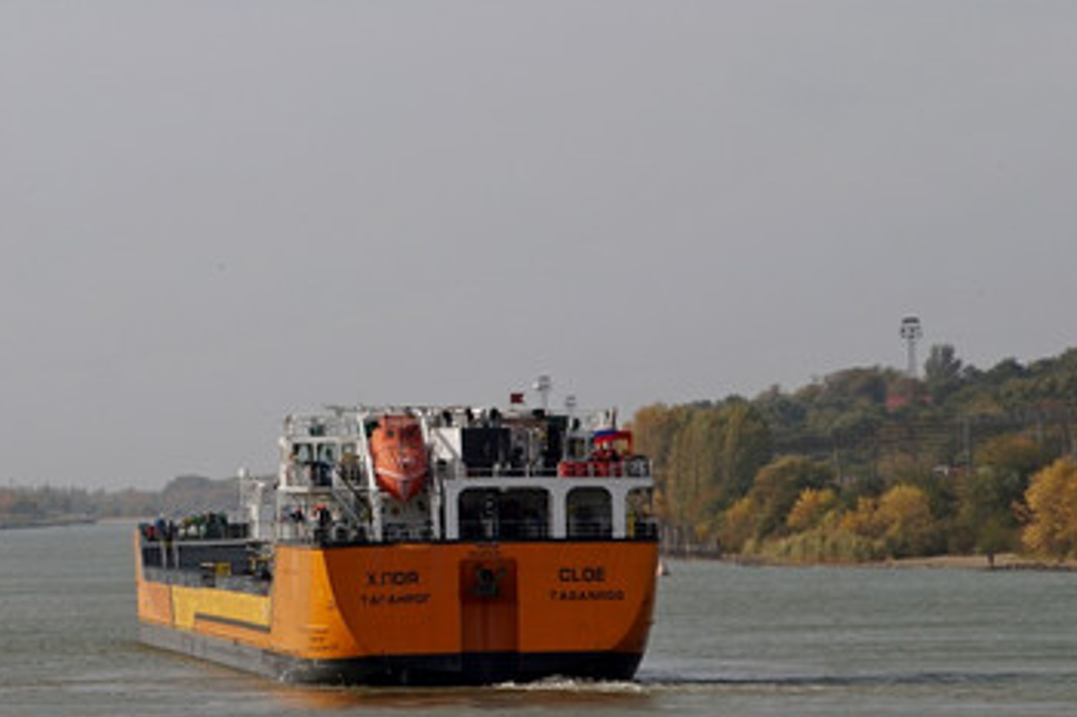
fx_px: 7386
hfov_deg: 8.3
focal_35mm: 247
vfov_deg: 5.6
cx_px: 209
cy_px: 419
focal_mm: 90
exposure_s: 1/500
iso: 100
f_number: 8
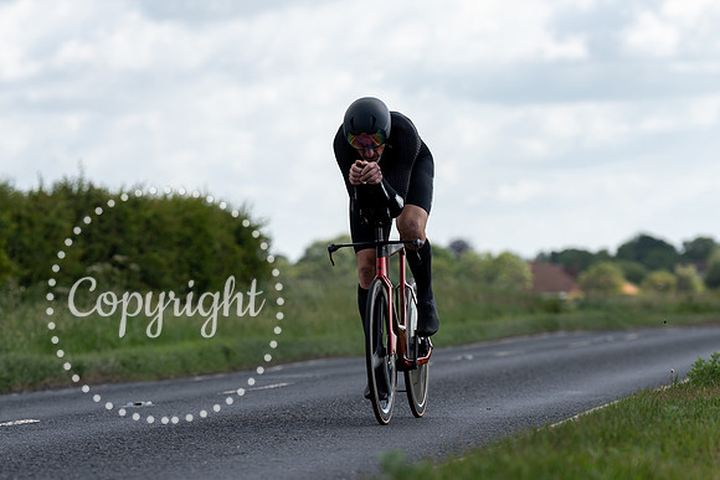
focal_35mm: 211
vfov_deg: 6.5
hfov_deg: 9.8
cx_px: 380
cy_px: 275
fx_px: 4215
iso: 100
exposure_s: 1/1000
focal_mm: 140
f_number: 3.5
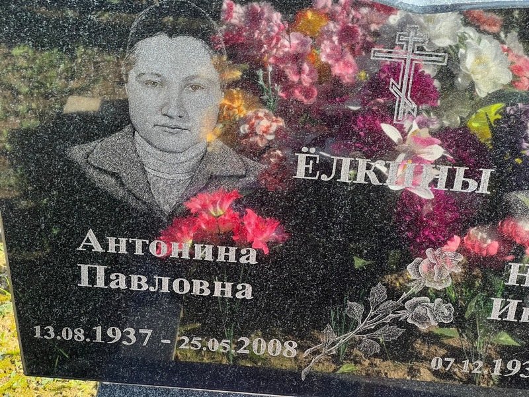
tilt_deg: -35.0
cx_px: 264
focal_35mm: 77
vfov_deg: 19.1
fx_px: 1177
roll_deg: -1.9
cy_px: 198
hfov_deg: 25.3
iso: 50
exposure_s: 1/121
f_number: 2.8
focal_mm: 9
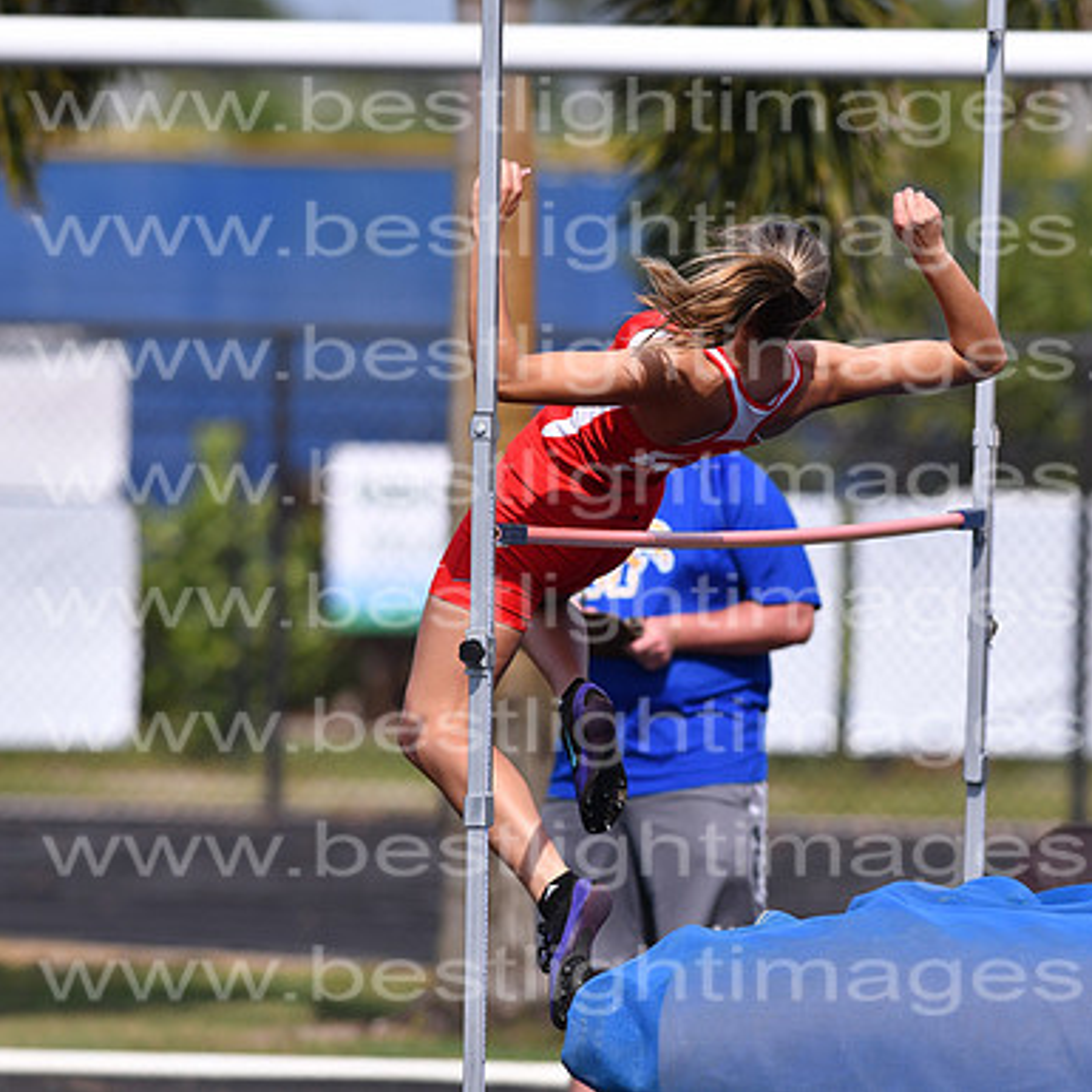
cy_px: 546
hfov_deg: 3.0
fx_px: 20593
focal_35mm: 577
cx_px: 684
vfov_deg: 3.0
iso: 400
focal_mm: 300
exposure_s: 1/8000
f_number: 4
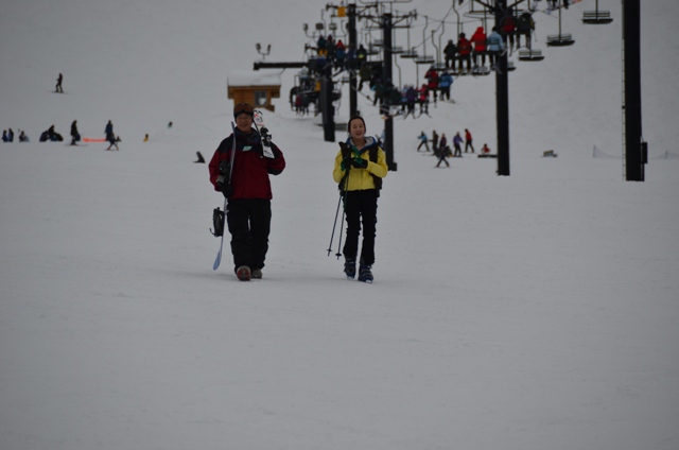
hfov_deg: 6.9
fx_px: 5647
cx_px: 340
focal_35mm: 300
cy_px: 225
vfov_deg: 4.6
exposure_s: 1/500
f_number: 5.6
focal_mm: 200
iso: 220
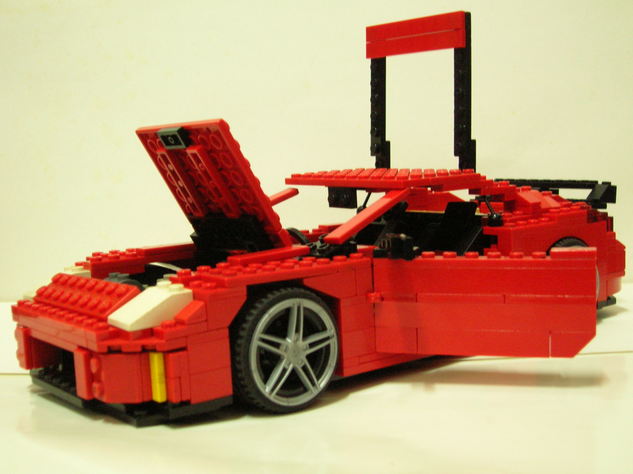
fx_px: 840
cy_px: 237
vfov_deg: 31.5
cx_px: 316
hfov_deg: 41.3
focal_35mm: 46
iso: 200
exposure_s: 1/3.1
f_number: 3.2
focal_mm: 7.7
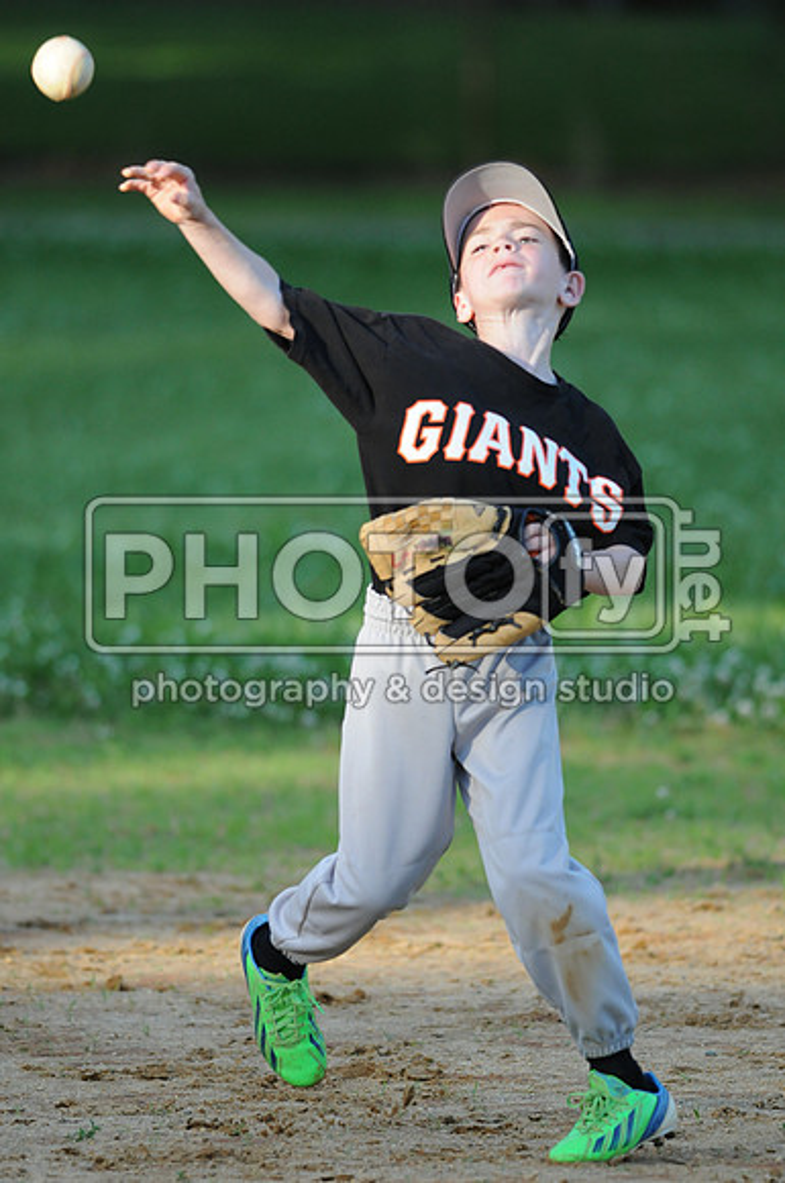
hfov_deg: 3.0
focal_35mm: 450
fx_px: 14762
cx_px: 392
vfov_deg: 4.6
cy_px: 592
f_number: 4
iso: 800
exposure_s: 1/1250
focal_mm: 300
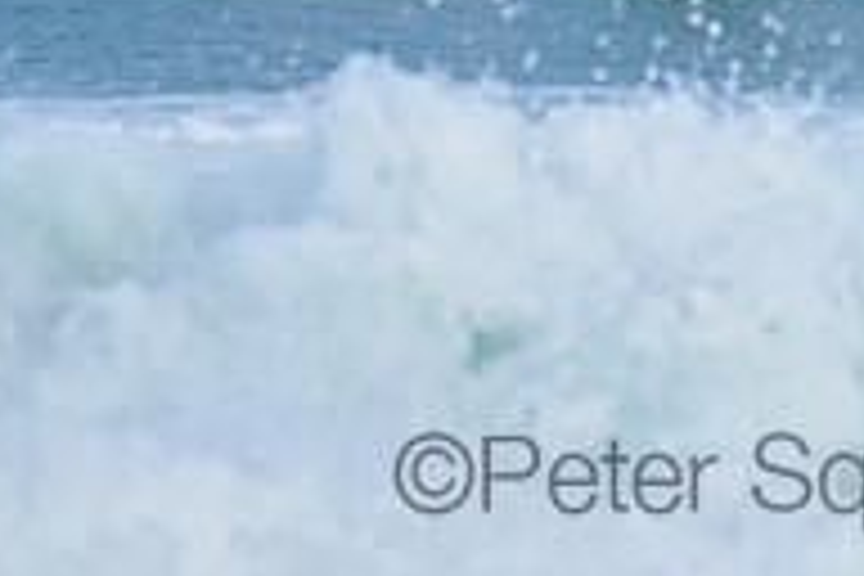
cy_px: -327
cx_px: 454
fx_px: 44445
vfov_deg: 0.7
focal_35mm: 1852
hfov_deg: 1.1
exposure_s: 1/2000
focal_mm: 500
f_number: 5.6
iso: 450
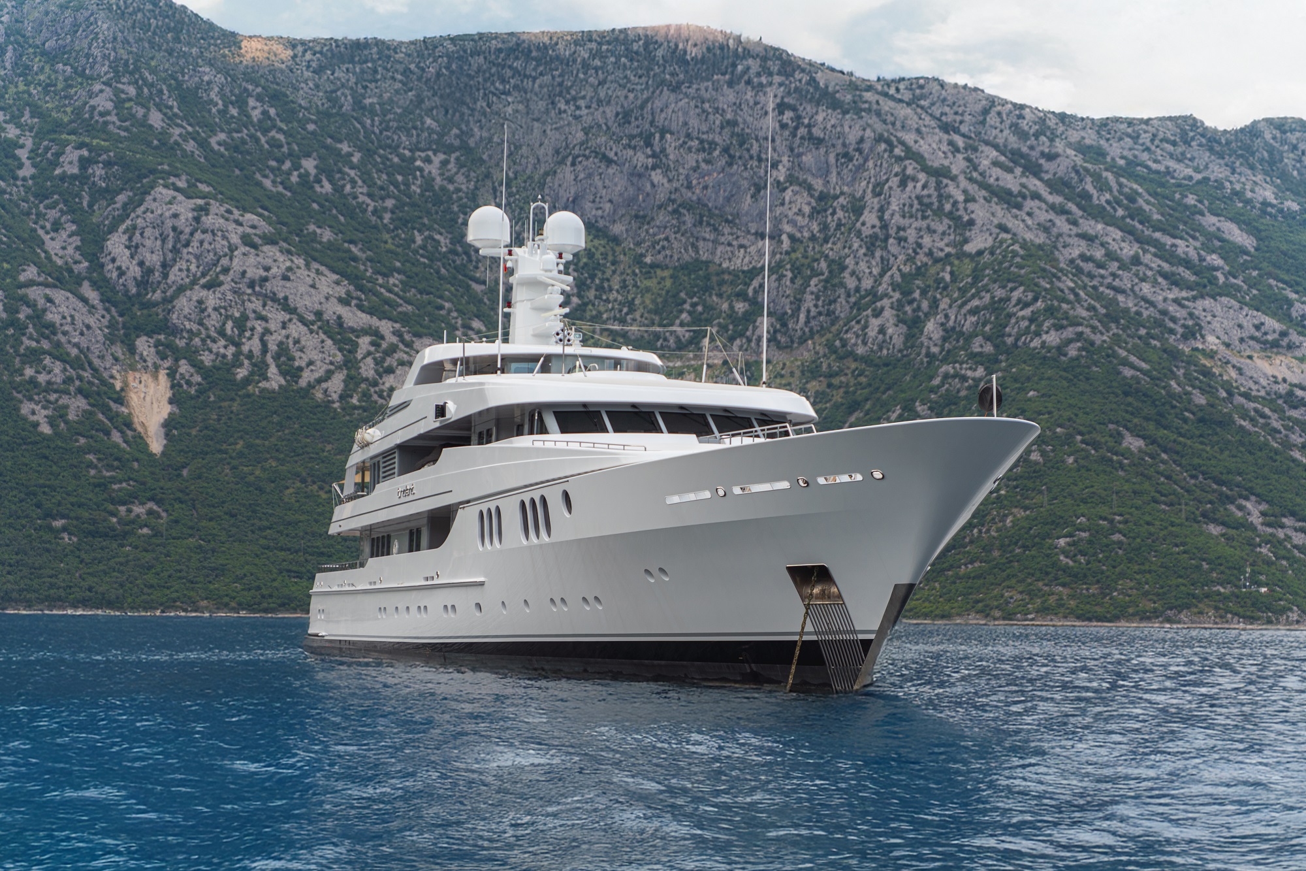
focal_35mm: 64
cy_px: 436
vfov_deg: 21.2
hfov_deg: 31.4
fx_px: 2321
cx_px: 653
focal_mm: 64
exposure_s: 1/400
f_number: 2.8
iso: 100
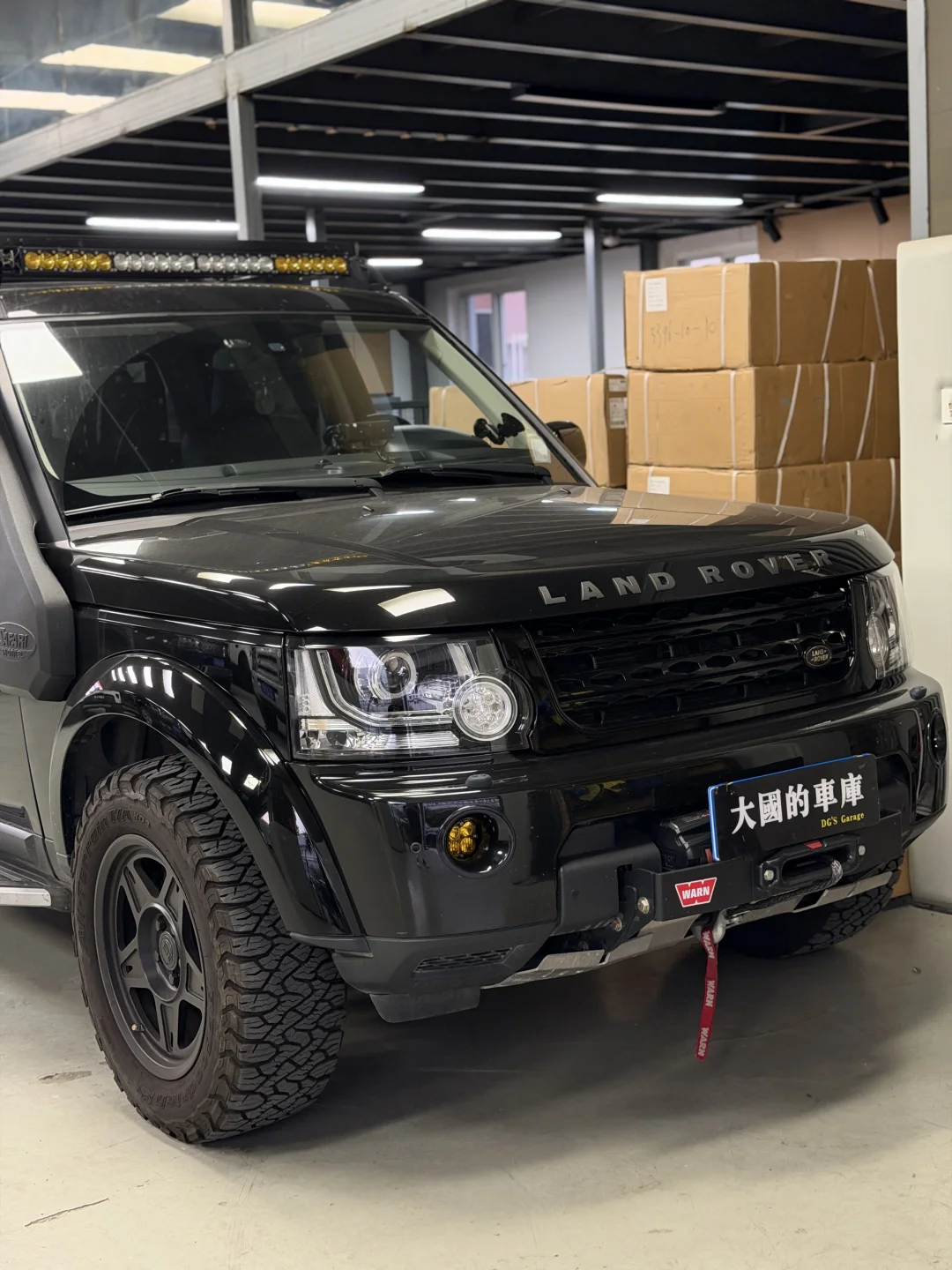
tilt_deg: -7.1
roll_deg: +2.2
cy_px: 635
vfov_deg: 39.7
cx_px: 476
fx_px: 1760
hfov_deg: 30.3
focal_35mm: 48
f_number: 1.78
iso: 200
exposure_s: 1/33
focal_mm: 6.76
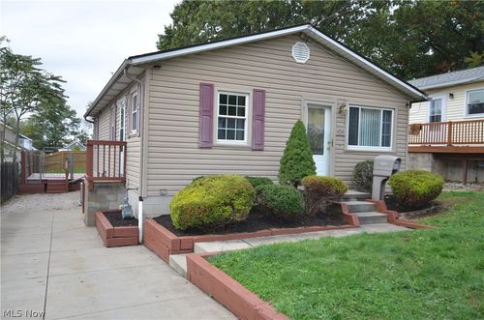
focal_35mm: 30
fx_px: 402
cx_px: 242
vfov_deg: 43.4
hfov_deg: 62.0
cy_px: 160
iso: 200
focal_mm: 20
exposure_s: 1/160
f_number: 6.3
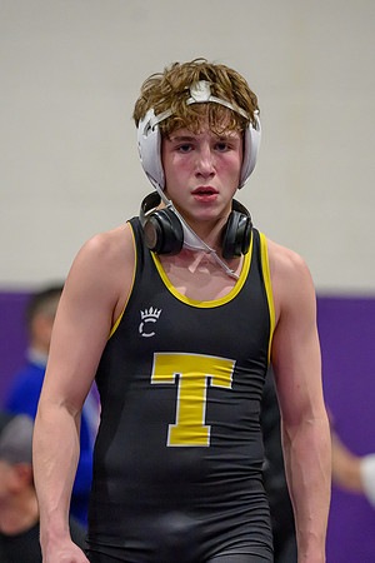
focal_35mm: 264
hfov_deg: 5.2
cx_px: 209
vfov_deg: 7.8
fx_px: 4130
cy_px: 276
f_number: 2.8
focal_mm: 170
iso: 9000
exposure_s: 1/800
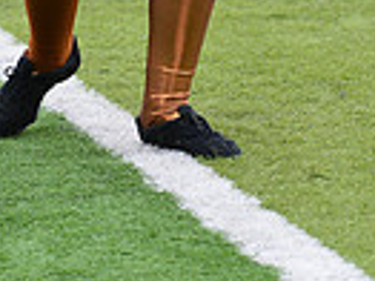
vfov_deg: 3.0
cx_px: 193
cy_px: -335
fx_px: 5347
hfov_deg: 4.0
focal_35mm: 494
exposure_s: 1/500
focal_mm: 150
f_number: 4.5
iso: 640
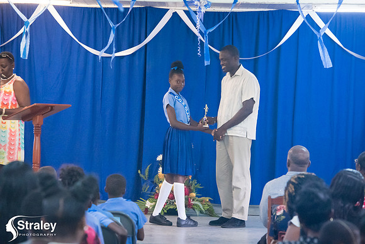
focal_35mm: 155
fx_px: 1572
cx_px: 182
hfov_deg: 13.2
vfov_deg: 8.9
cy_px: 122
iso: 20000
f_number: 6.3
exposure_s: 1/200
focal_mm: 155
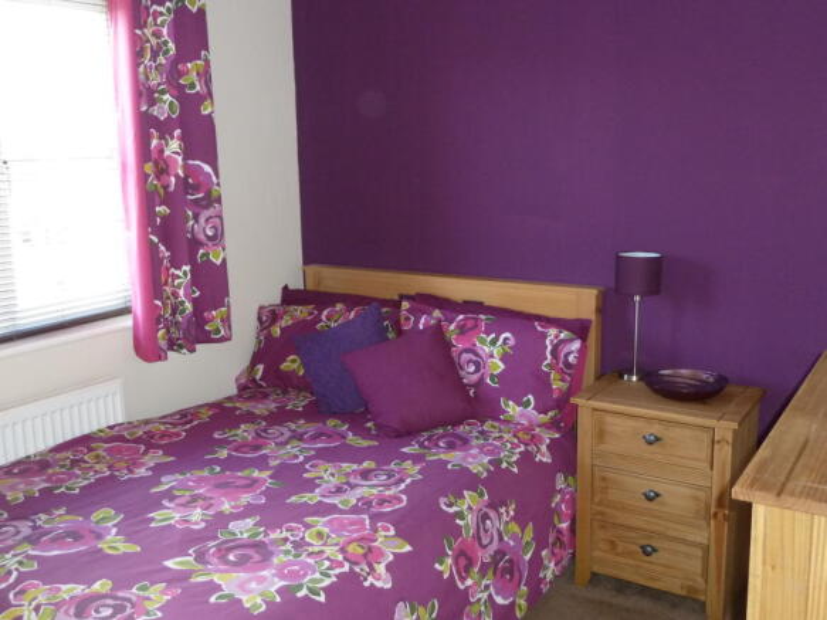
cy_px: 310
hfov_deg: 52.6
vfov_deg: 40.7
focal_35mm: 35
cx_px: 414
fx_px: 836
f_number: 3.5
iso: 320
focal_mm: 5.7
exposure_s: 1/30
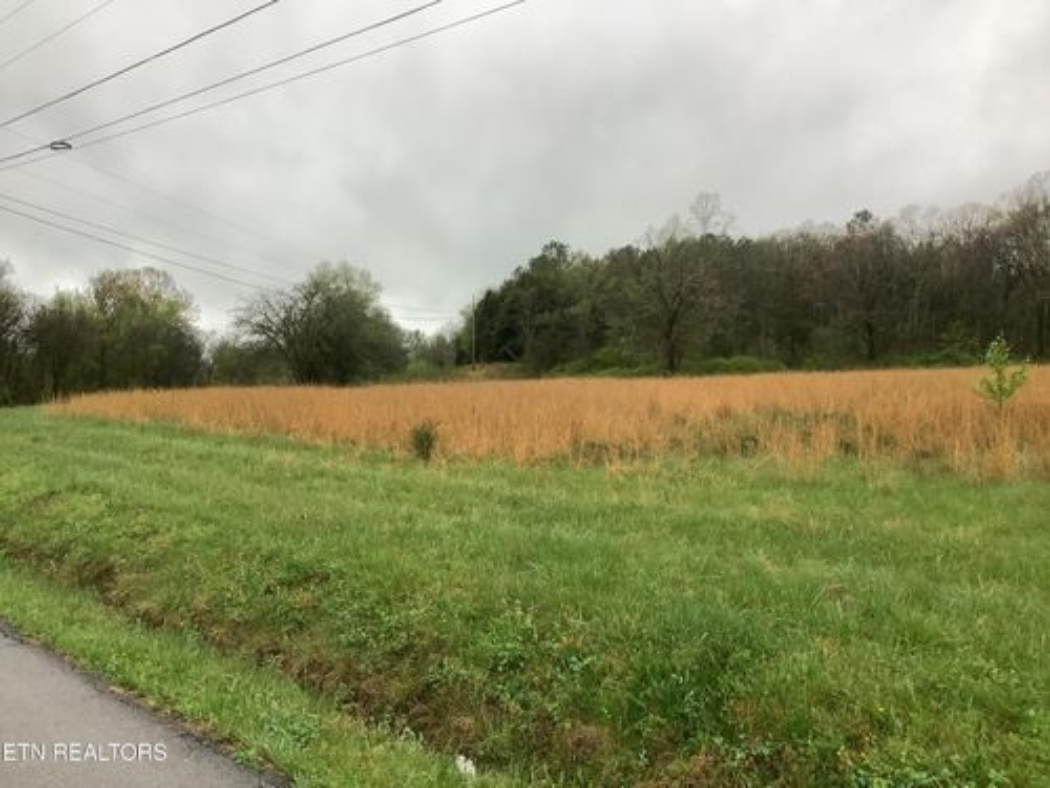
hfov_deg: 58.4
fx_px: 940
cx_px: 525
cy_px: 394
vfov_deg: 45.4
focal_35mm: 31
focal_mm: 3.3
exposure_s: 1/120
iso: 40
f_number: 2.4
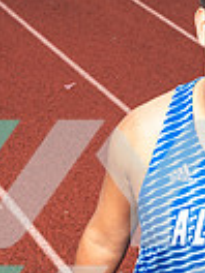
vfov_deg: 17.8
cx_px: 205
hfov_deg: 13.9
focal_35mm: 105
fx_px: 829
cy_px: 331
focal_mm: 32
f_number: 8
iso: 100
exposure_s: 1/200
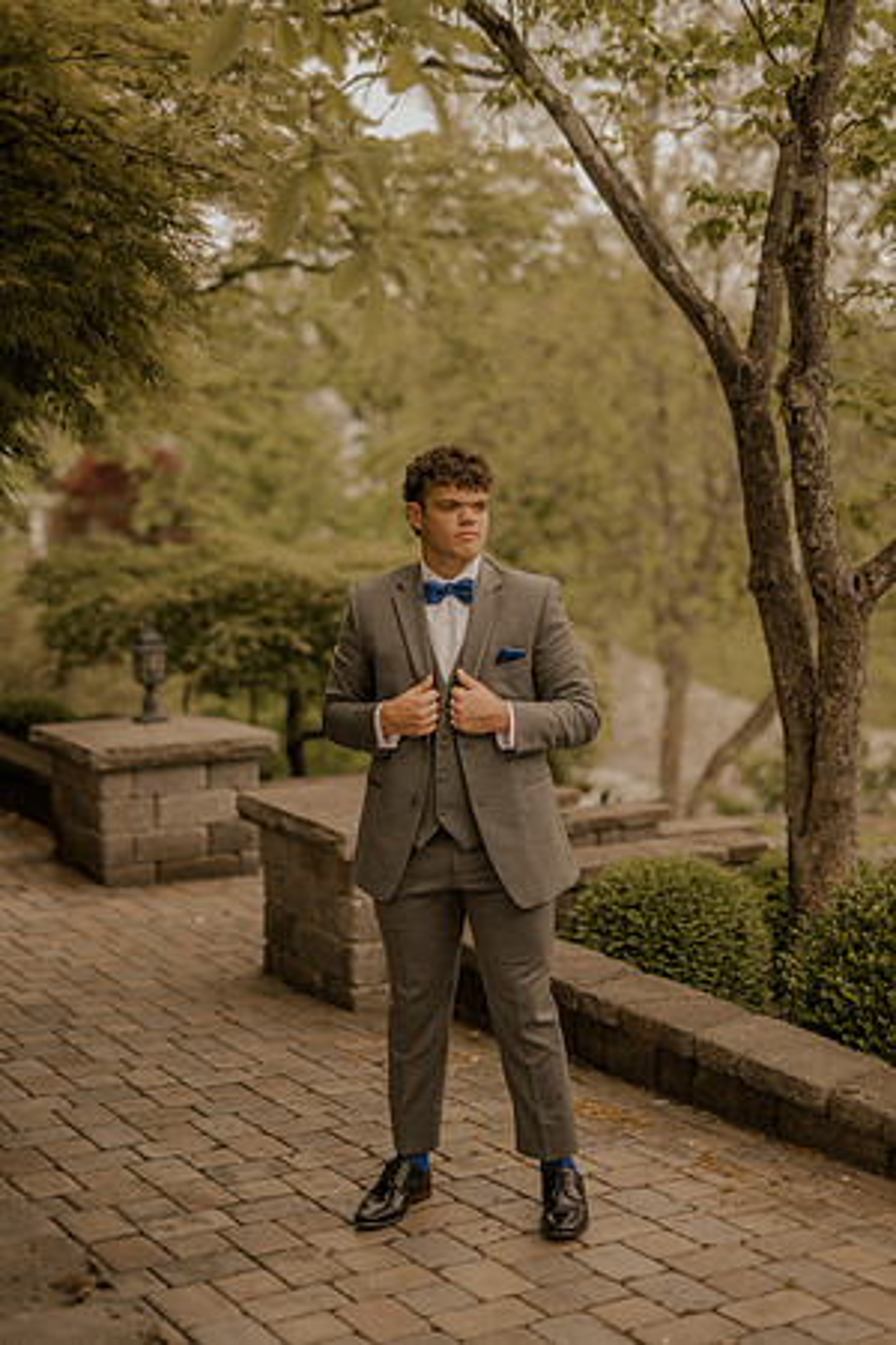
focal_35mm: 50
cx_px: 448
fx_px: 1867
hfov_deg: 27.0
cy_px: 672
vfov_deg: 39.6
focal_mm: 50
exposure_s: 1/640
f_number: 2.2
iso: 100
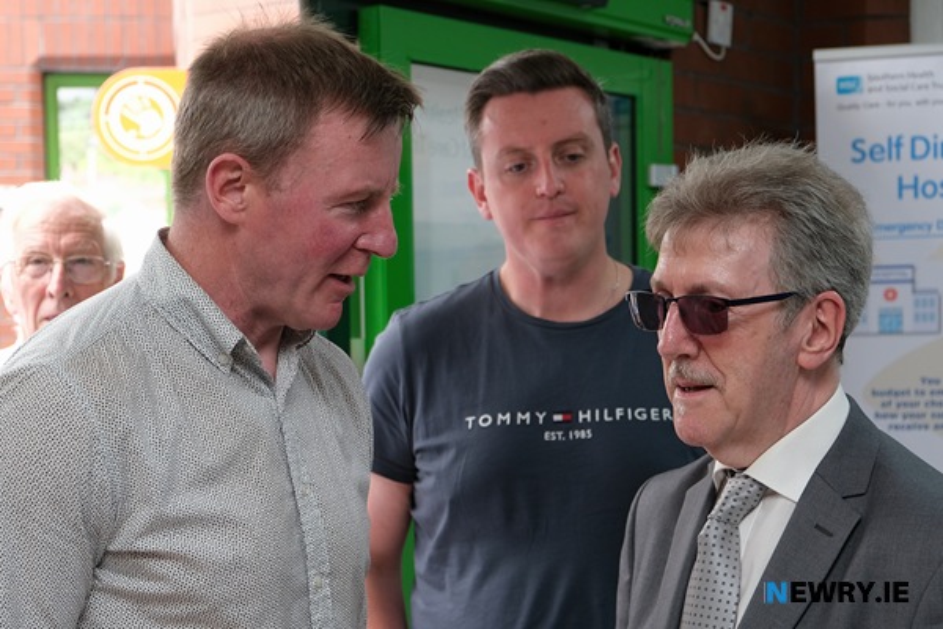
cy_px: 314
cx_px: 472
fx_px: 1283
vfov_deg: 27.5
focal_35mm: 49
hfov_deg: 40.3
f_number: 3.6
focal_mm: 32.9
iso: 400
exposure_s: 1/120
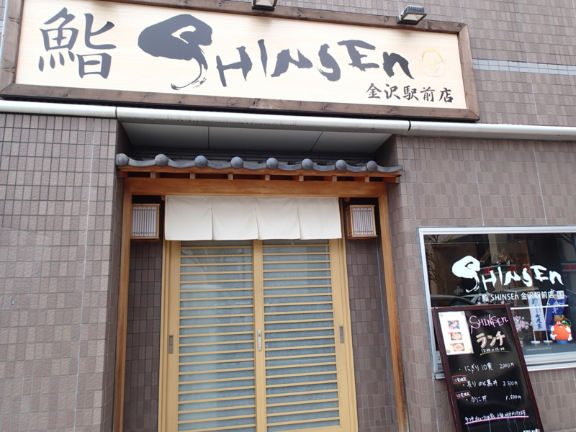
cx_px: 288
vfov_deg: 54.9
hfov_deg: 69.4
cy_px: 216
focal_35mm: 25
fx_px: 416
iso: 100
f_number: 2.8
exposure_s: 1/250
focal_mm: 4.5
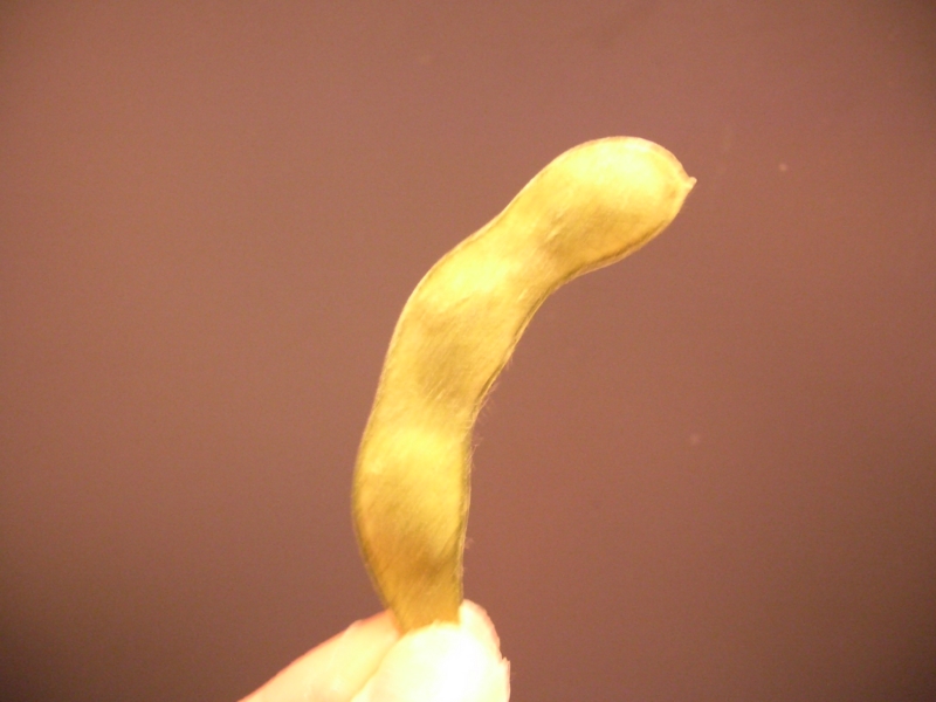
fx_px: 946
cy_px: 351
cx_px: 468
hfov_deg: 52.6
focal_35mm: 35
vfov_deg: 40.7
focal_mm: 5.8
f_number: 2.6
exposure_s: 1/8
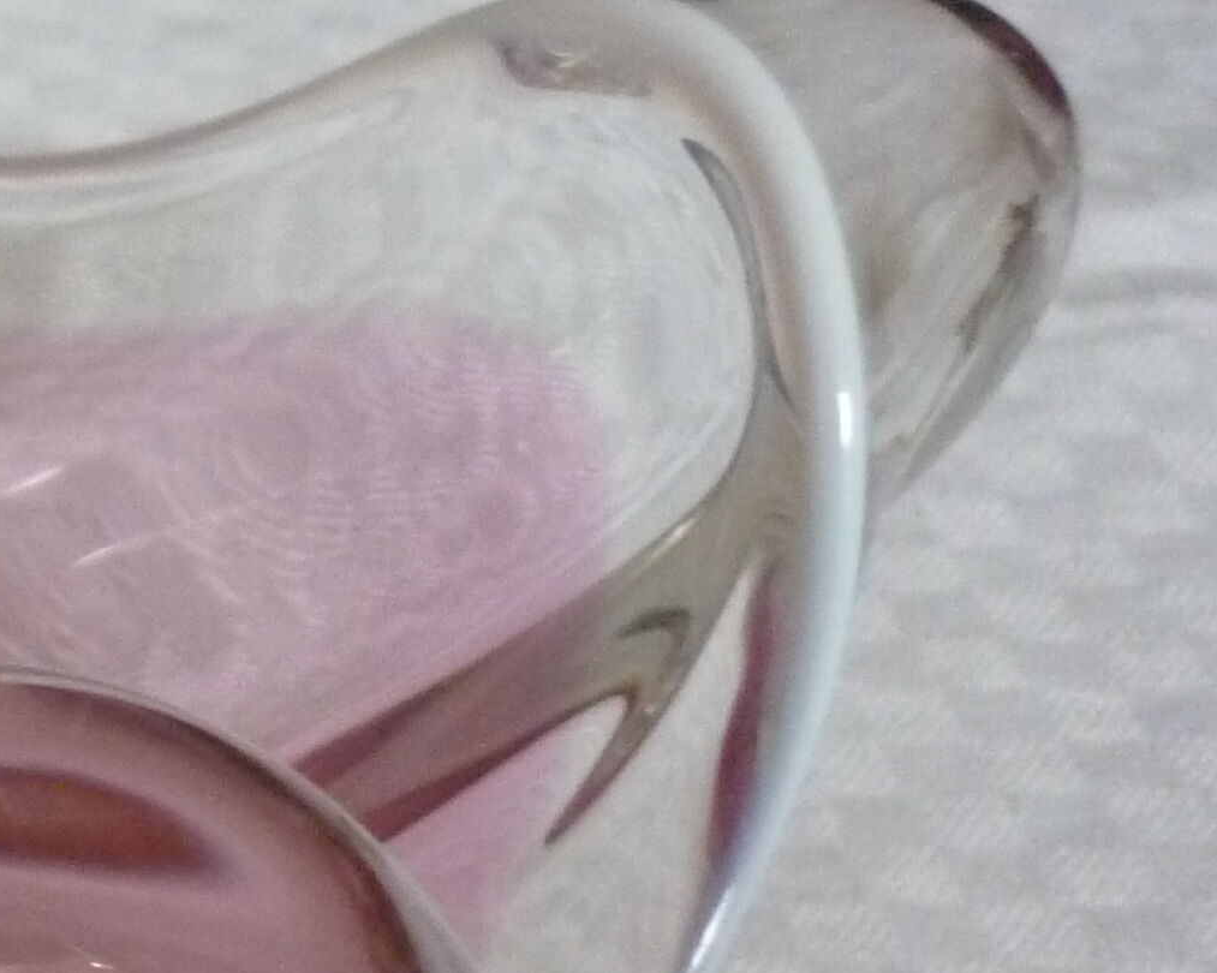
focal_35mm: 116
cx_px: -915
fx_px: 4177
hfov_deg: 14.7
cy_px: 951
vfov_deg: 13.1
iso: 400
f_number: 2.8
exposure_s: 1/30
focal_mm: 5.5
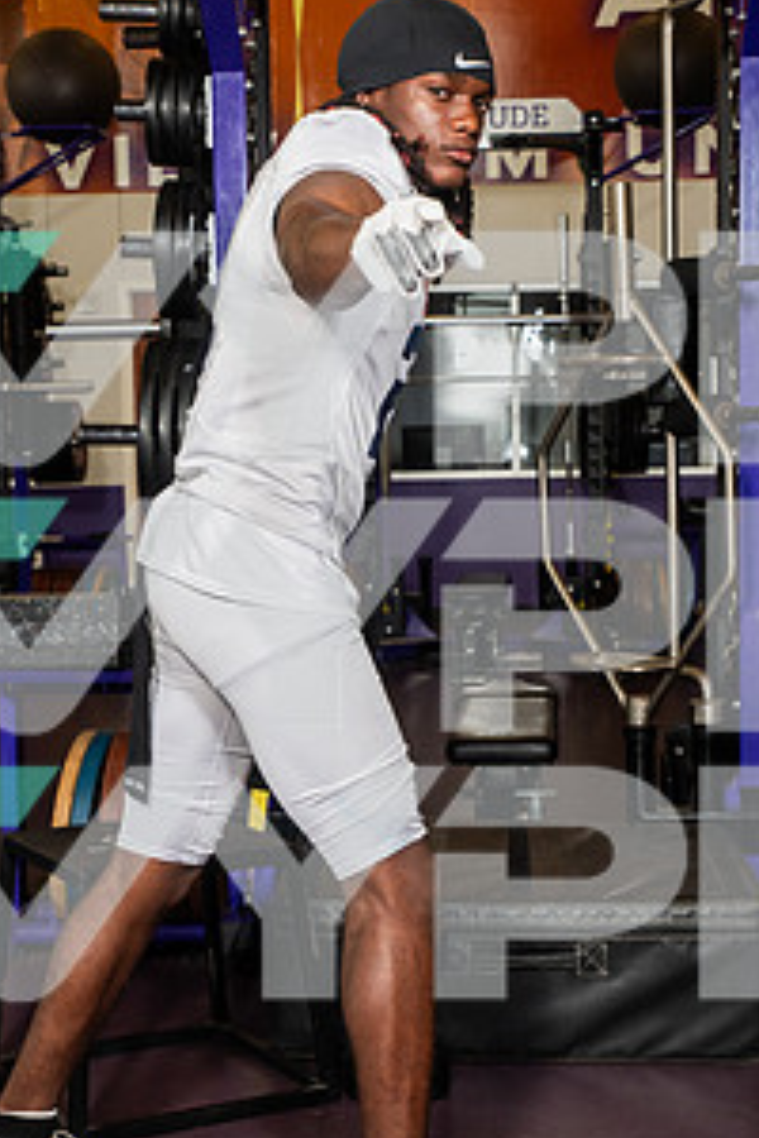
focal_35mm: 66
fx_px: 2087
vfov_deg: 30.5
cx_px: 398
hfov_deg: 20.6
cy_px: 618
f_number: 7.1
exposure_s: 1/250
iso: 800
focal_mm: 44
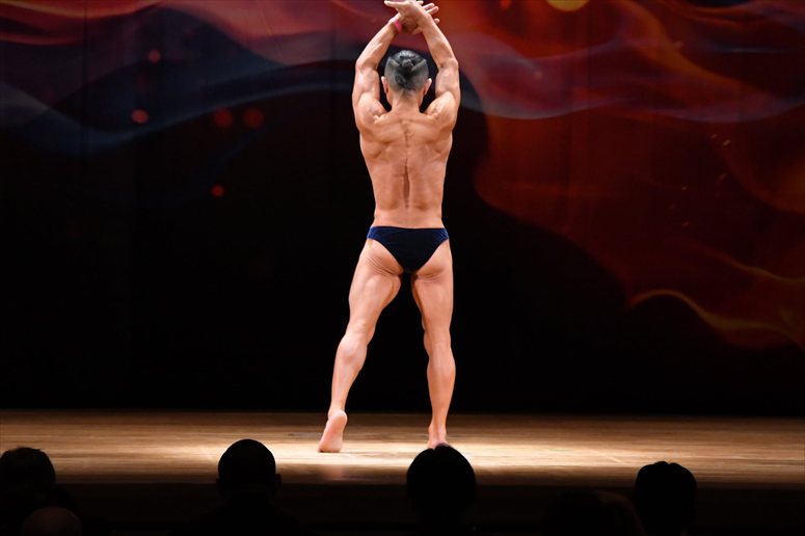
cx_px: 402
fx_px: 4850
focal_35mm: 217
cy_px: 268
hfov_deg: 9.5
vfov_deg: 6.3
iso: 4000
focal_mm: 145
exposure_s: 1/400
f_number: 5.6
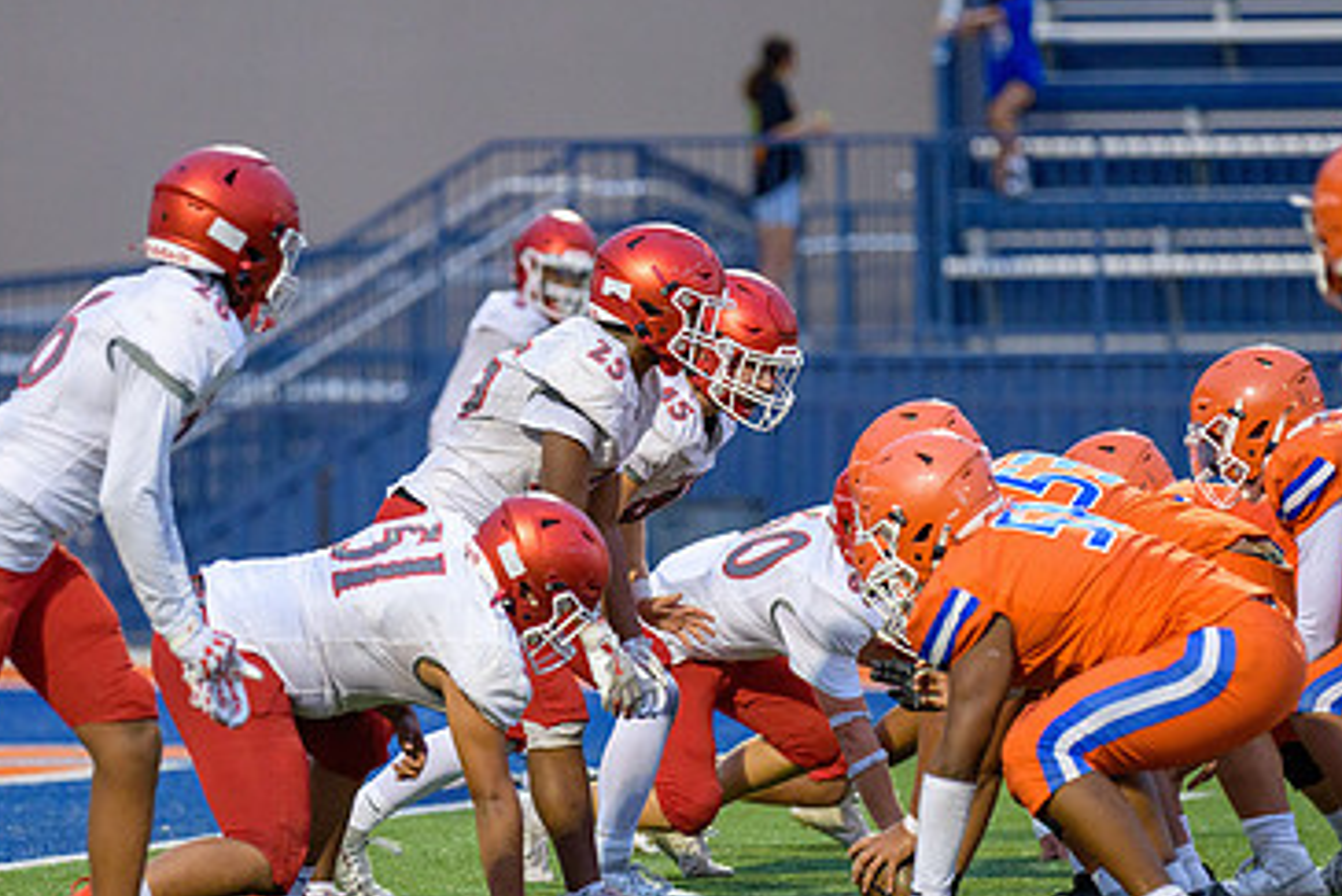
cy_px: 647
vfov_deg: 3.9
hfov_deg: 5.9
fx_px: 13089
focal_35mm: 351
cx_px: 453
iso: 720
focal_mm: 220
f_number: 2.8
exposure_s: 1/800
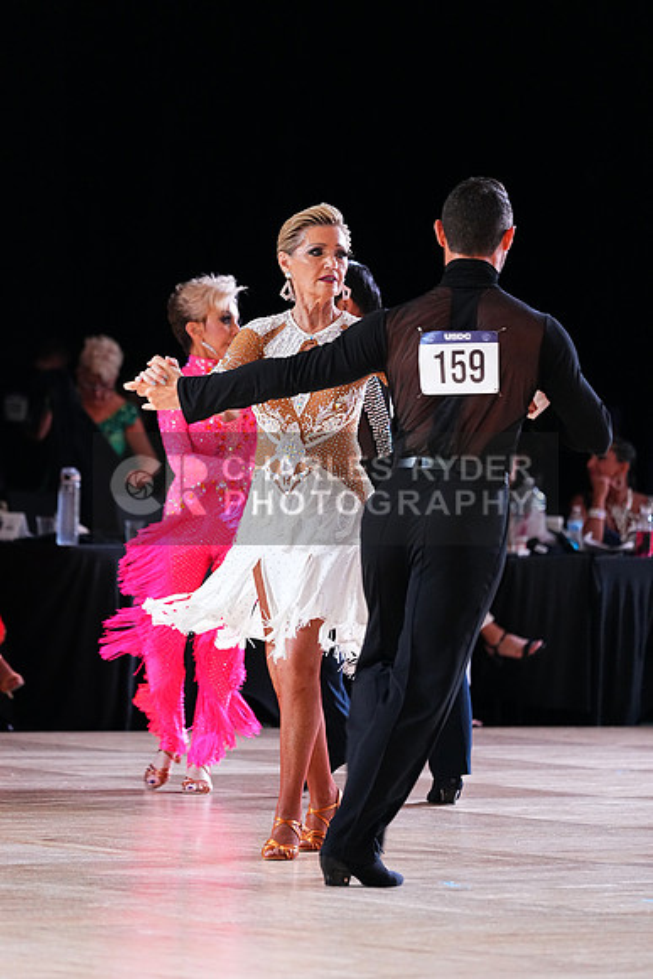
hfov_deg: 7.0
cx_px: 326
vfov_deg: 10.5
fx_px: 5302
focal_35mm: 195
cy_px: 490
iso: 4000
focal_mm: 195
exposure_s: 1/400
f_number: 4
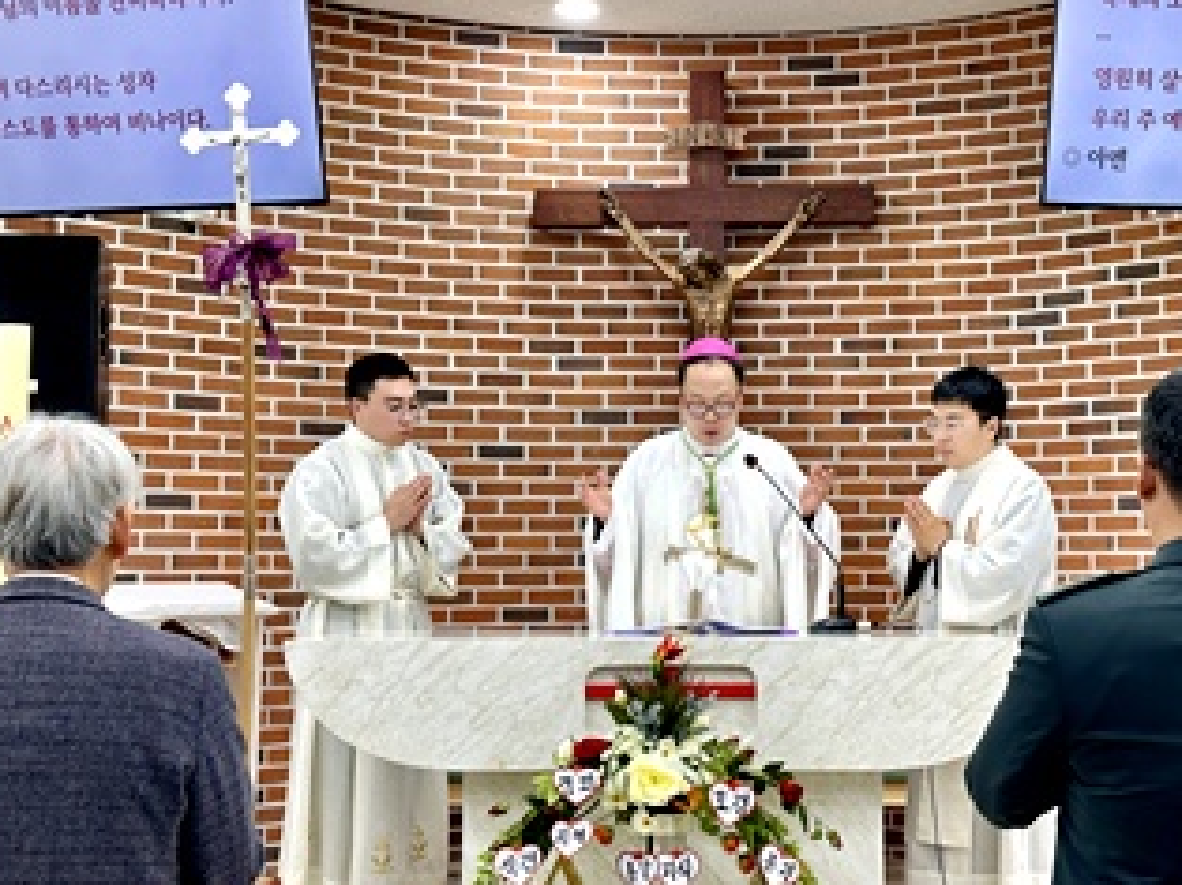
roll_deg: +0.4
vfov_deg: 24.0
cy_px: 420
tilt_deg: +3.2
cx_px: 702
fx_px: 2082
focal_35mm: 61
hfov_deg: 31.6
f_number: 1.78
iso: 80
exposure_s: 1/100
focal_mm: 6.86
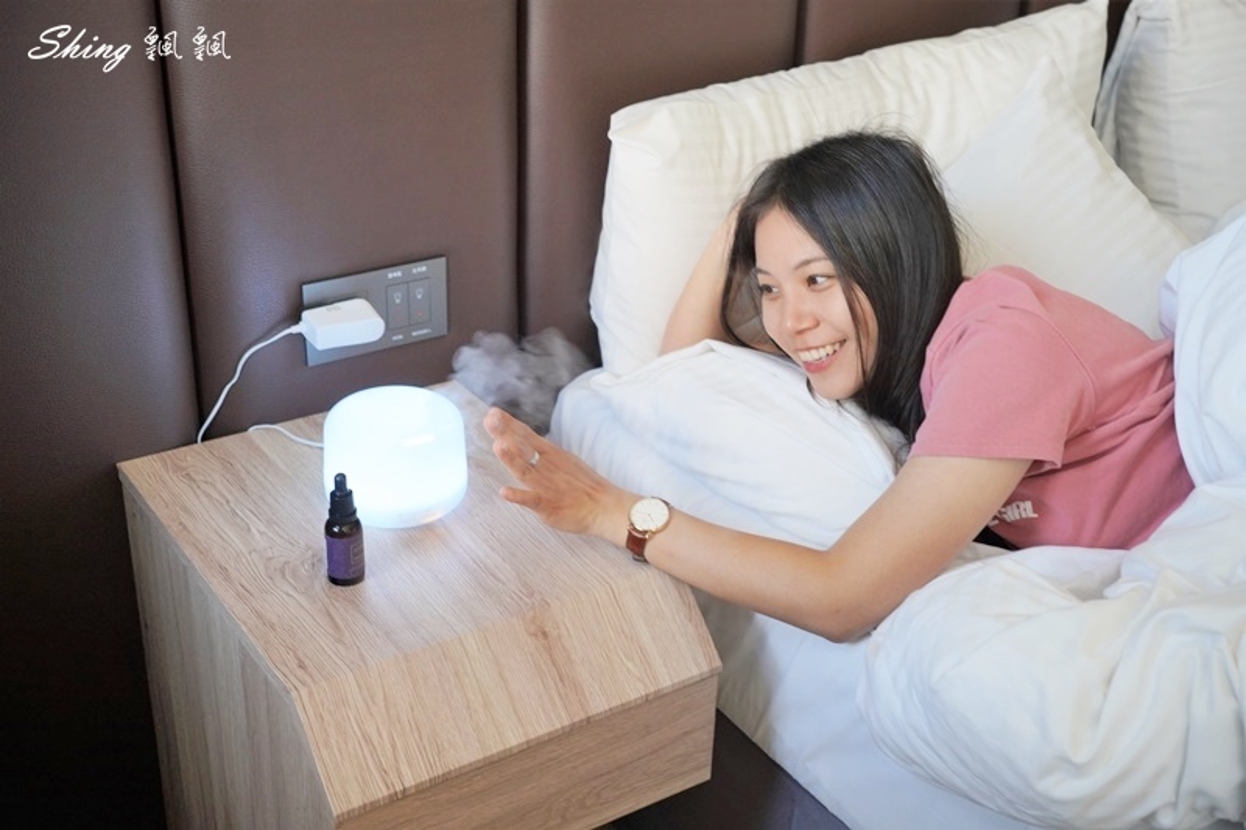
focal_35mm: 43
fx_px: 1488
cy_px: 415
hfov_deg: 45.4
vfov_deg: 31.2
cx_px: 623
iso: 800
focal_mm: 43
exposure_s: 1/25
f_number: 5.6
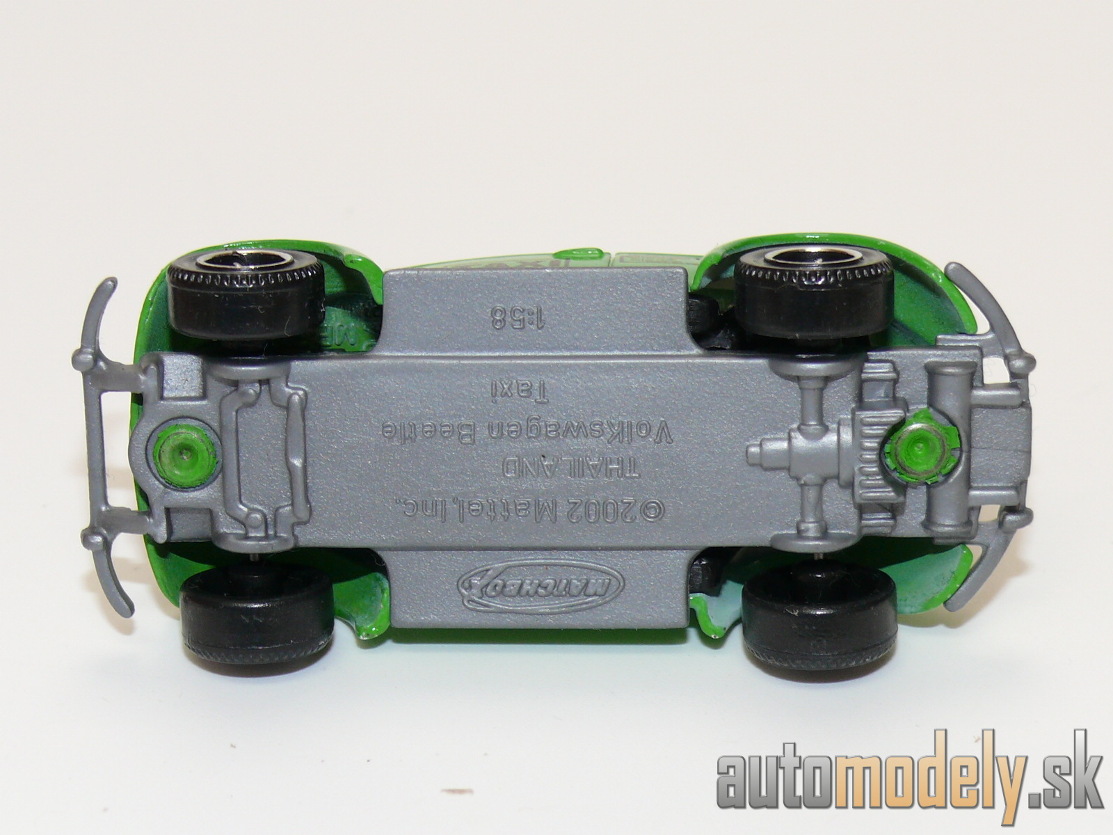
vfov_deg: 15.6
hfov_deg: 20.7
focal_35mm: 95
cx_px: 556
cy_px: 418
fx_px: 3055
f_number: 4
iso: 100
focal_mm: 12.9
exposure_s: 1/30
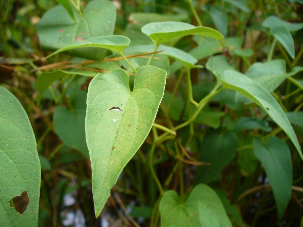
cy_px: 114
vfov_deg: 38.7
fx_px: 324
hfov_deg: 50.1
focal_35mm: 37
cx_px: 152
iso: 100
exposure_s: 1/40
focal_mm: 6.1
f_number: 2.8
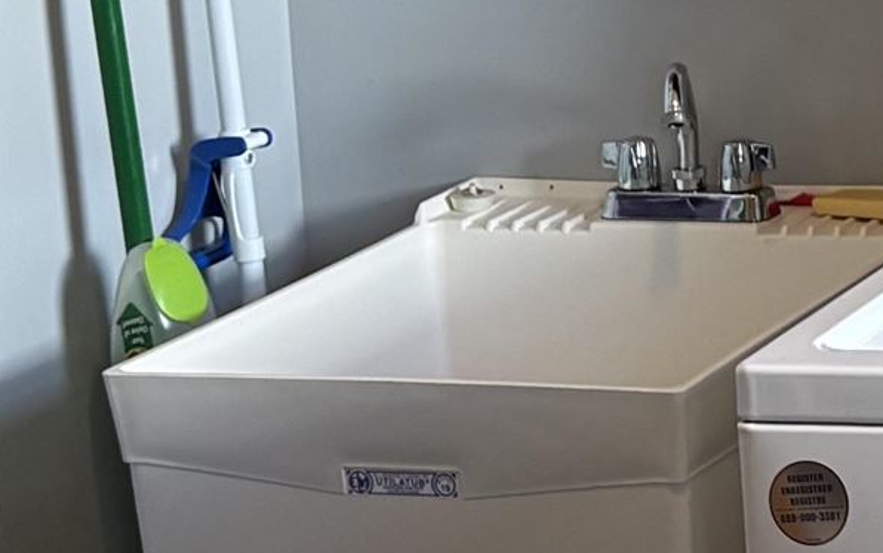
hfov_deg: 13.8
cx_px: 1354
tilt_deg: -5.1
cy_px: -151
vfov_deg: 9.1
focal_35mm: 142
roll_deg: +3.4
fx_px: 3418
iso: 125
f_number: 1.6
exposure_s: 1/85
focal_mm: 5.96
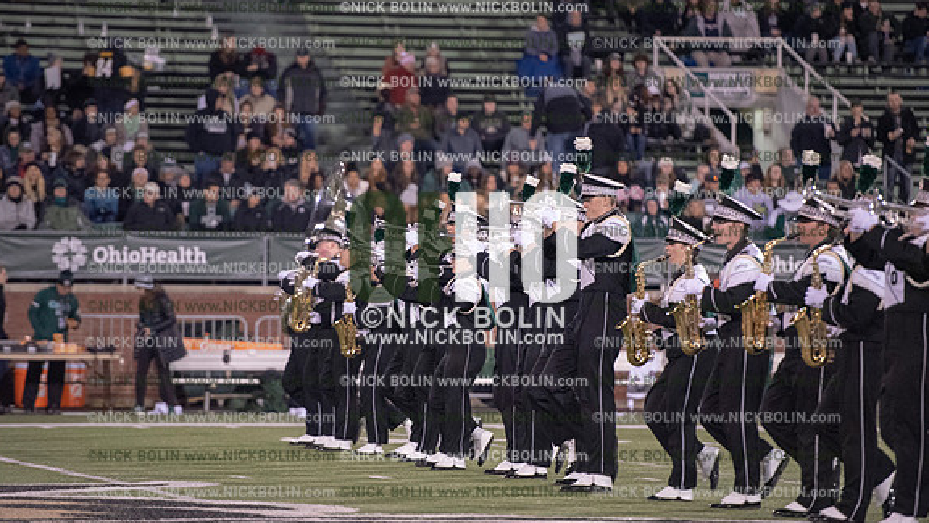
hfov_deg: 10.2
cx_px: 463
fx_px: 5198
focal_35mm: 211
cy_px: 269
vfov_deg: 5.8
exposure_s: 1/1250
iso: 5000
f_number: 3.2
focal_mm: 200
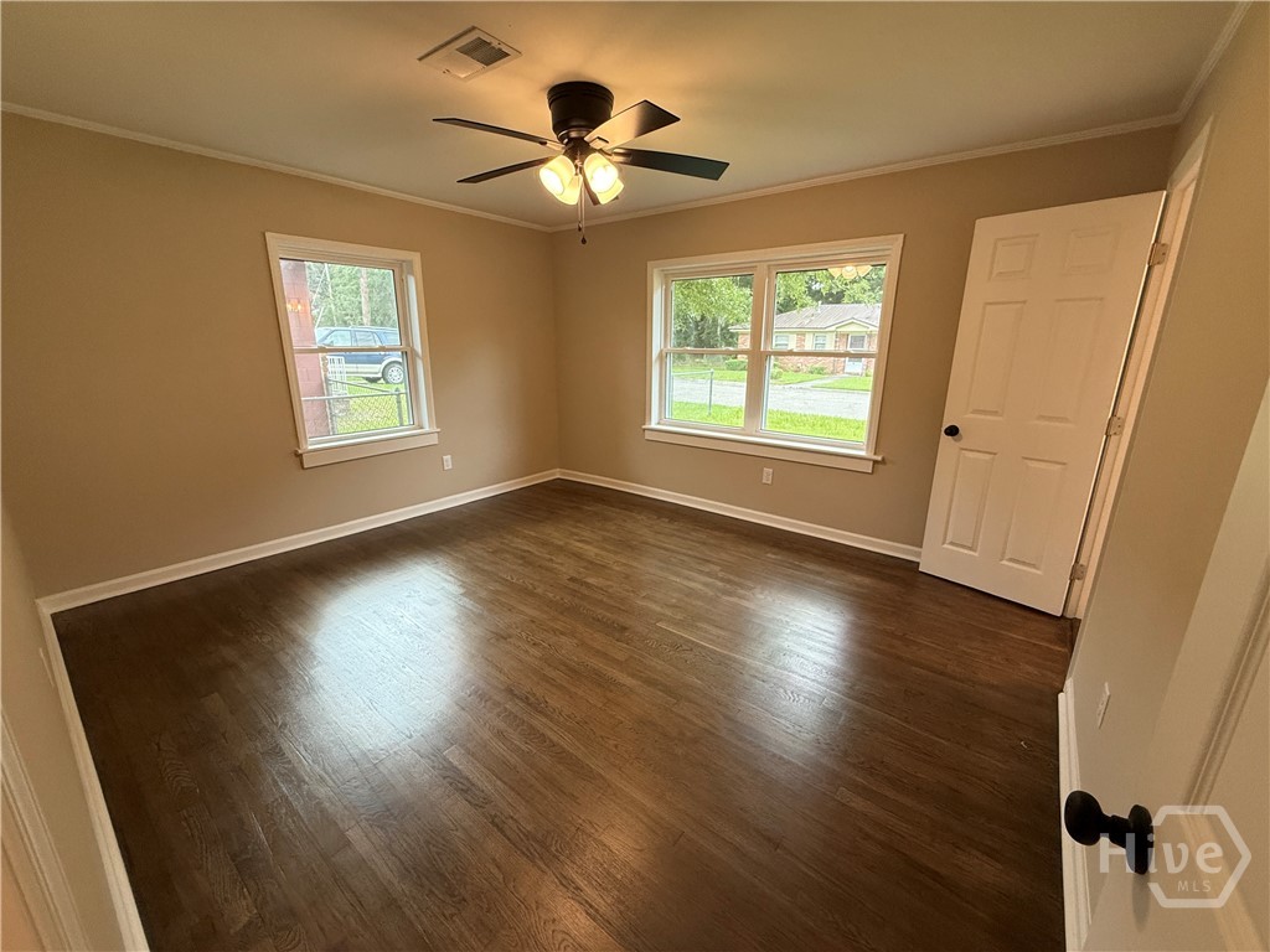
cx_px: 635
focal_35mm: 14
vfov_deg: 85.7
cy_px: 476
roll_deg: -0.1
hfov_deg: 102.1
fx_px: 514
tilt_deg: -15.1
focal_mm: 2.22
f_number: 2.2
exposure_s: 1/120
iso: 250
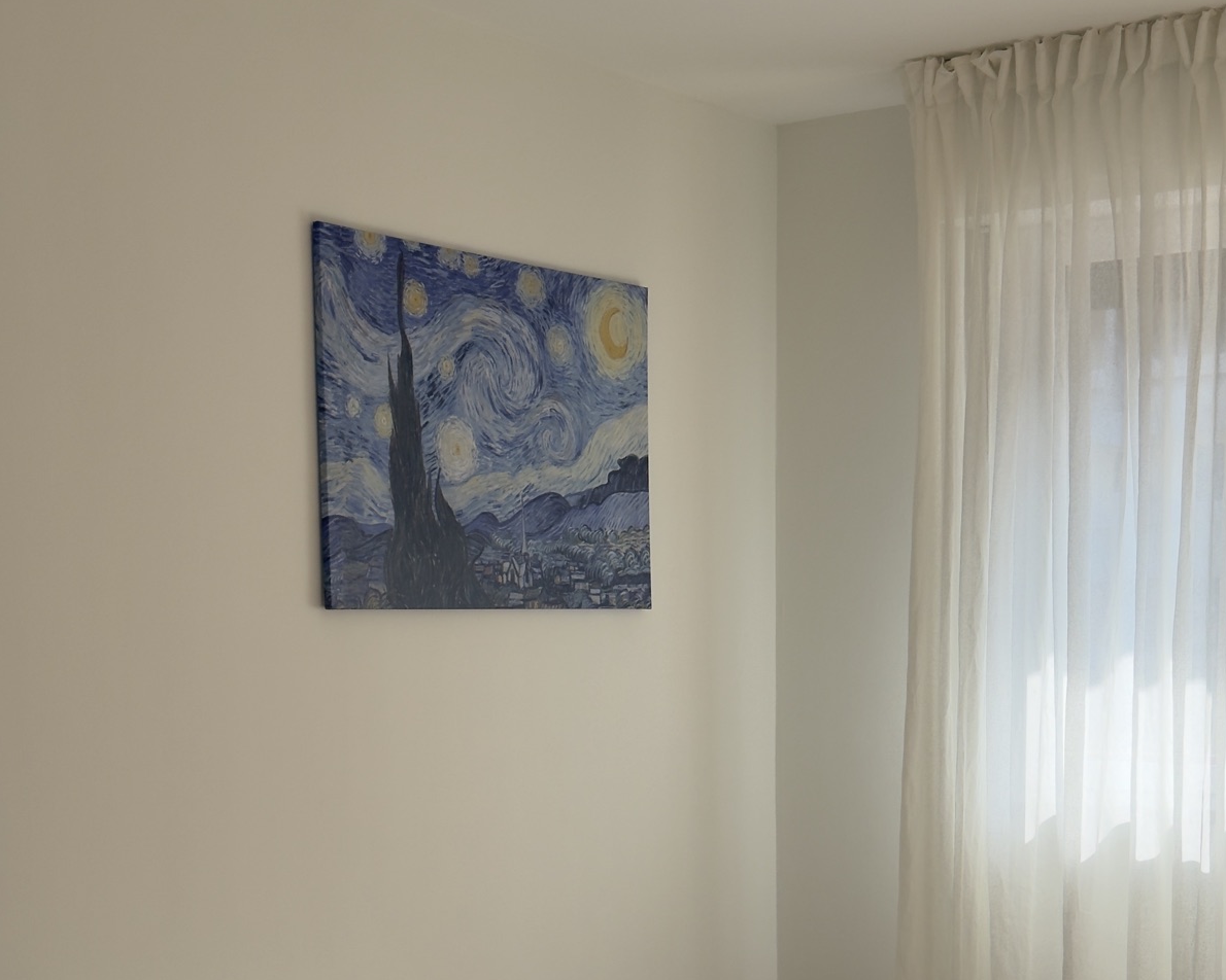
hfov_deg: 30.0
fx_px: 2286
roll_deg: -0.1
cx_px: 613
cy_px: 802
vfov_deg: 23.8
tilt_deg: -4.2
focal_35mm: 63
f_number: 1.78
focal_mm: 6.76
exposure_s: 1/553
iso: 100
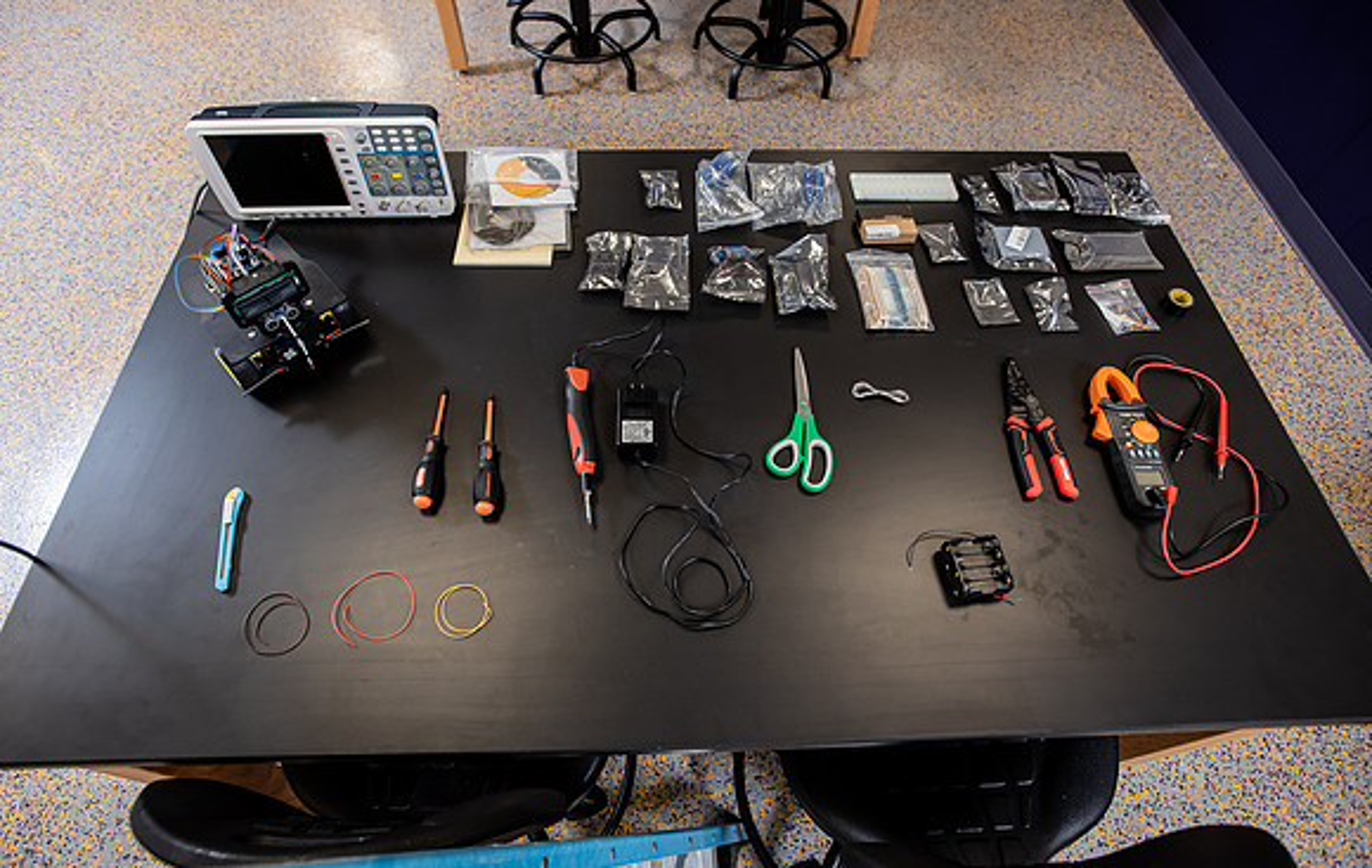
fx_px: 735
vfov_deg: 61.1
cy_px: 403
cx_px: 676
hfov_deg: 86.1
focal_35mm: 20
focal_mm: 19
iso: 1000
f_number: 4.5
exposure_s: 1/200
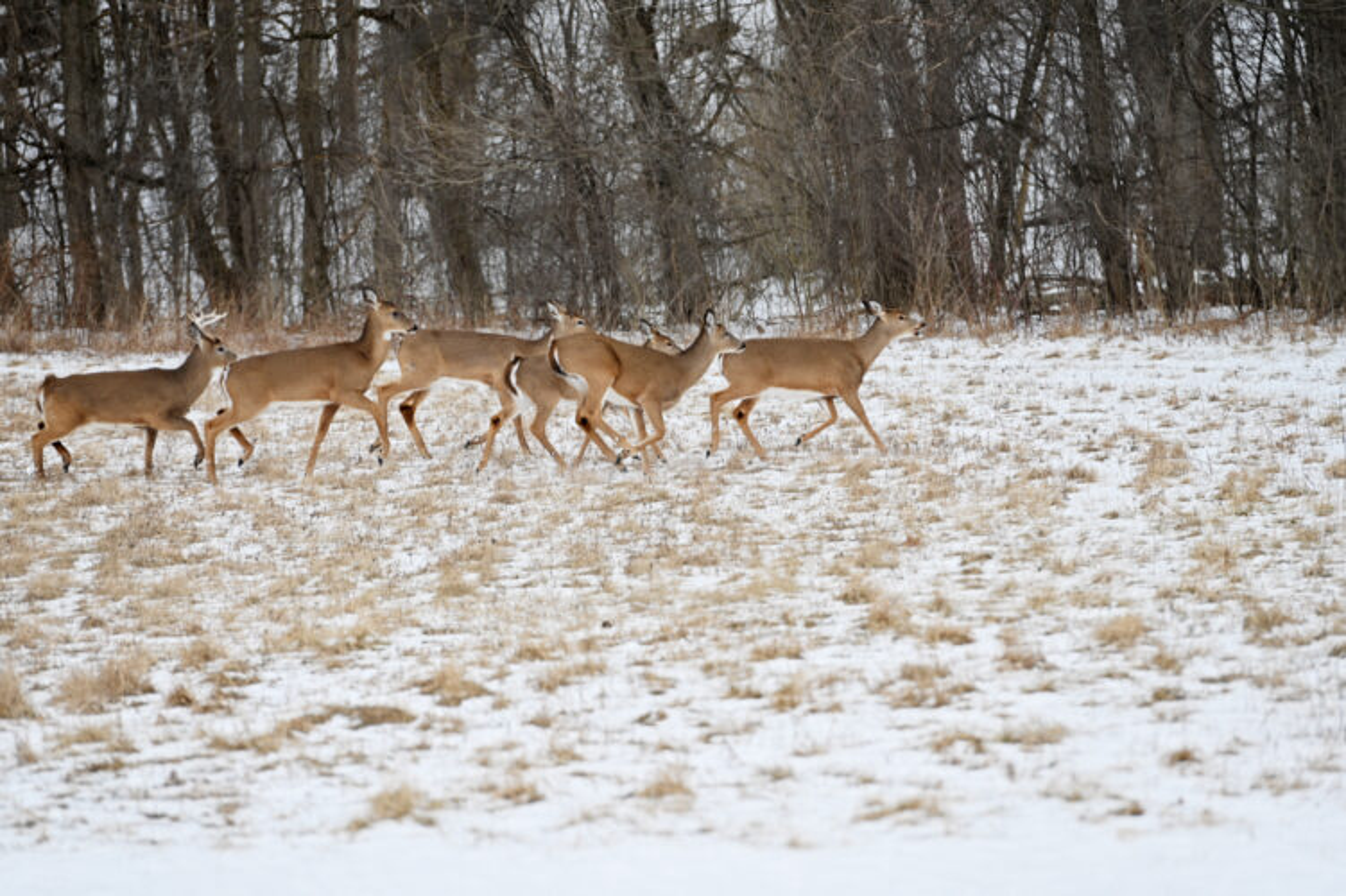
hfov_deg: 10.3
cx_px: 673
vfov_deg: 6.9
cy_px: 448
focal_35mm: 200
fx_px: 7474
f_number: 5.6
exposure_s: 1/1250
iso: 200
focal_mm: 200
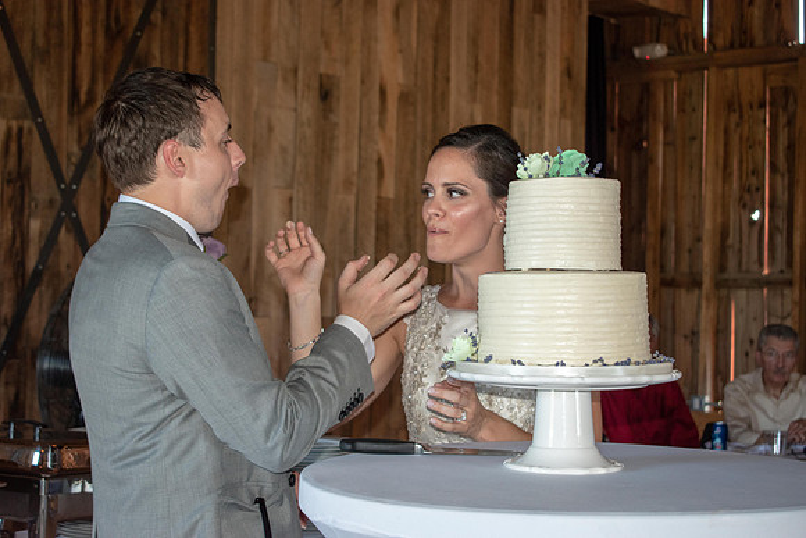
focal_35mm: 63
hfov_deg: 31.9
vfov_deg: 21.6
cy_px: 269
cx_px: 403
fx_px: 1411
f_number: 5
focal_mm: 42
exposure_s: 1/100
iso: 800
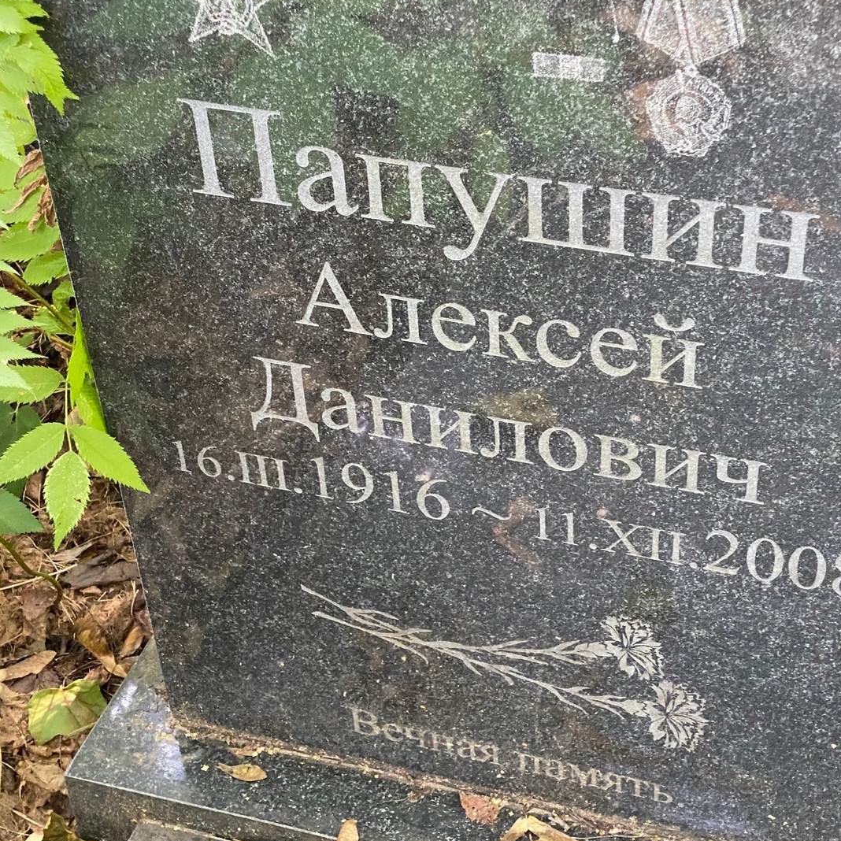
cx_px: 465
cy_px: 421
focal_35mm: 62
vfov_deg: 27.7
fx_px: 1704
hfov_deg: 27.7
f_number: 2
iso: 400
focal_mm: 6
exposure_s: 1/60
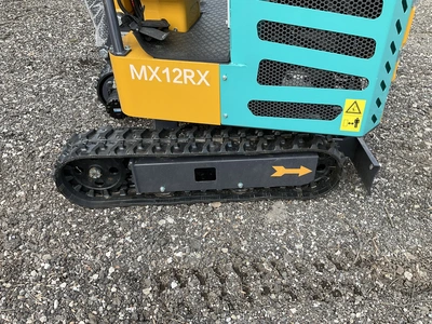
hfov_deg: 61.7
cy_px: 162
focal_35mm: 29
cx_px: 216
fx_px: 362
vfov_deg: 48.2
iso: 25
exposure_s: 1/551
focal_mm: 3
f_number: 1.8
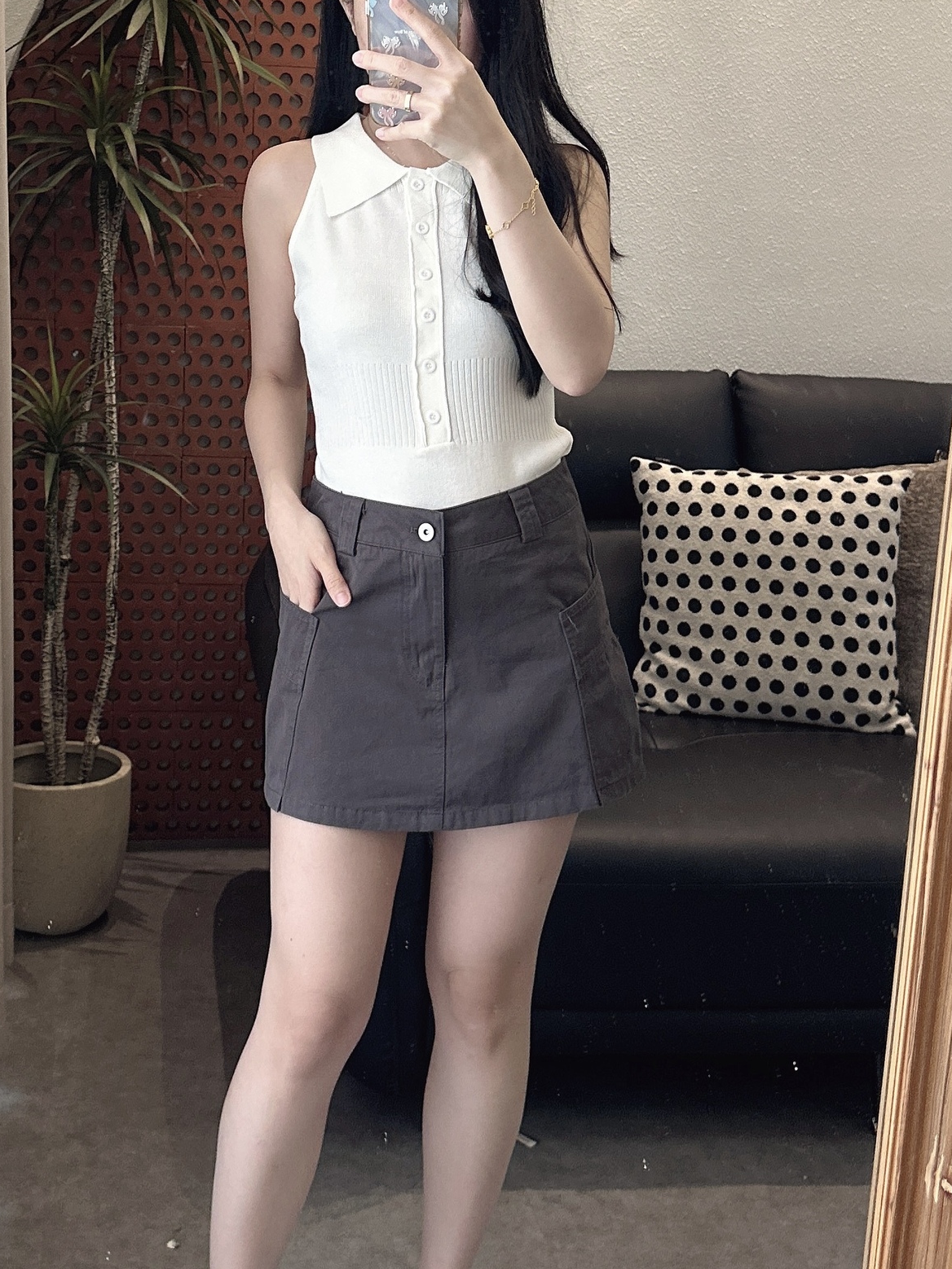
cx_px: 411
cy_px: 664
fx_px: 1357
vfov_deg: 50.1
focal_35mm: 37
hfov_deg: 38.6
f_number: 1.78
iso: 320
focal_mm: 6.86
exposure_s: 1/60
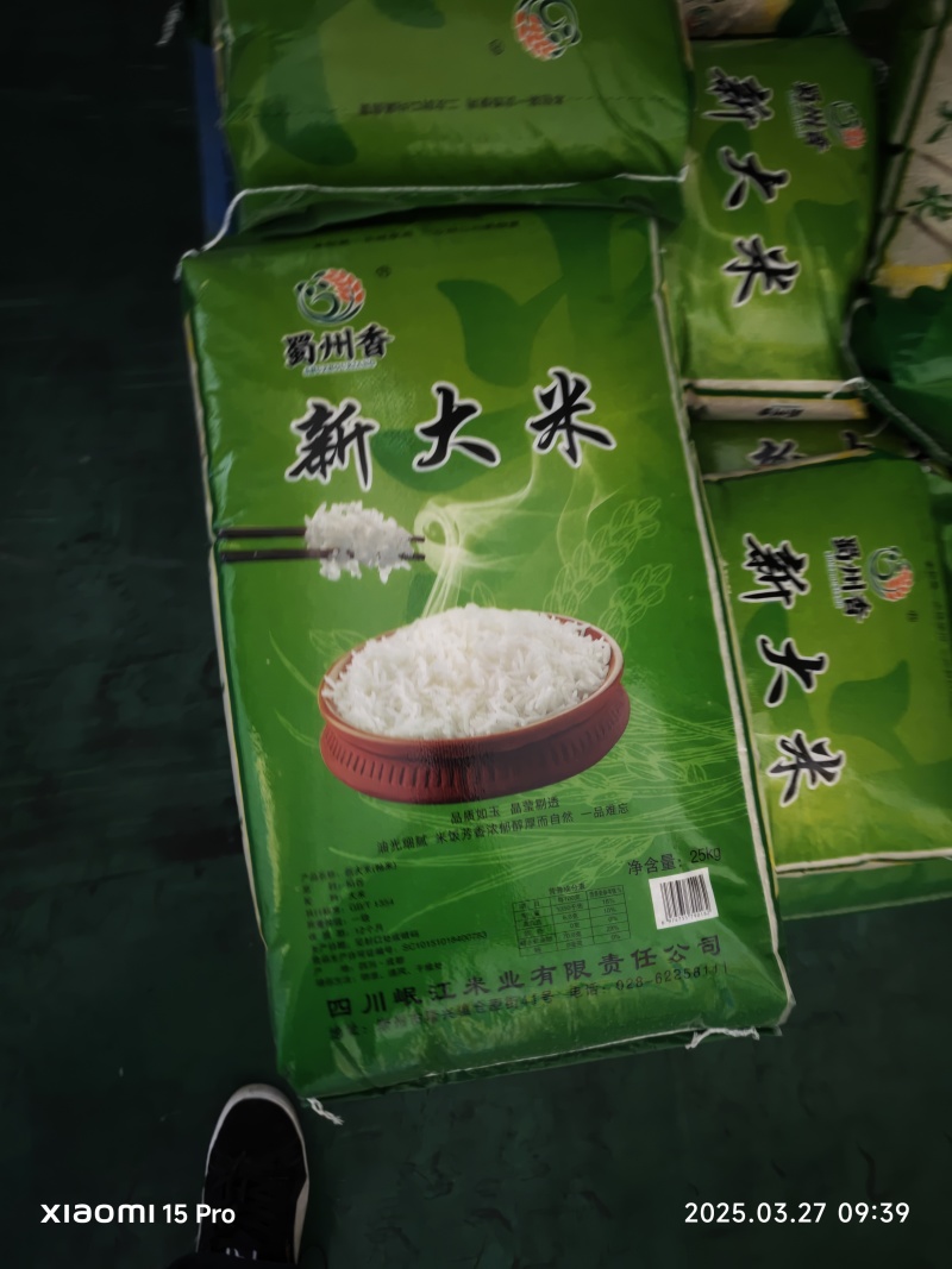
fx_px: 844
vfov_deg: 73.9
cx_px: 476
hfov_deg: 58.9
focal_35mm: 23
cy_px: 634
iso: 1600
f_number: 1.44
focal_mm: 6.68
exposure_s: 1/25
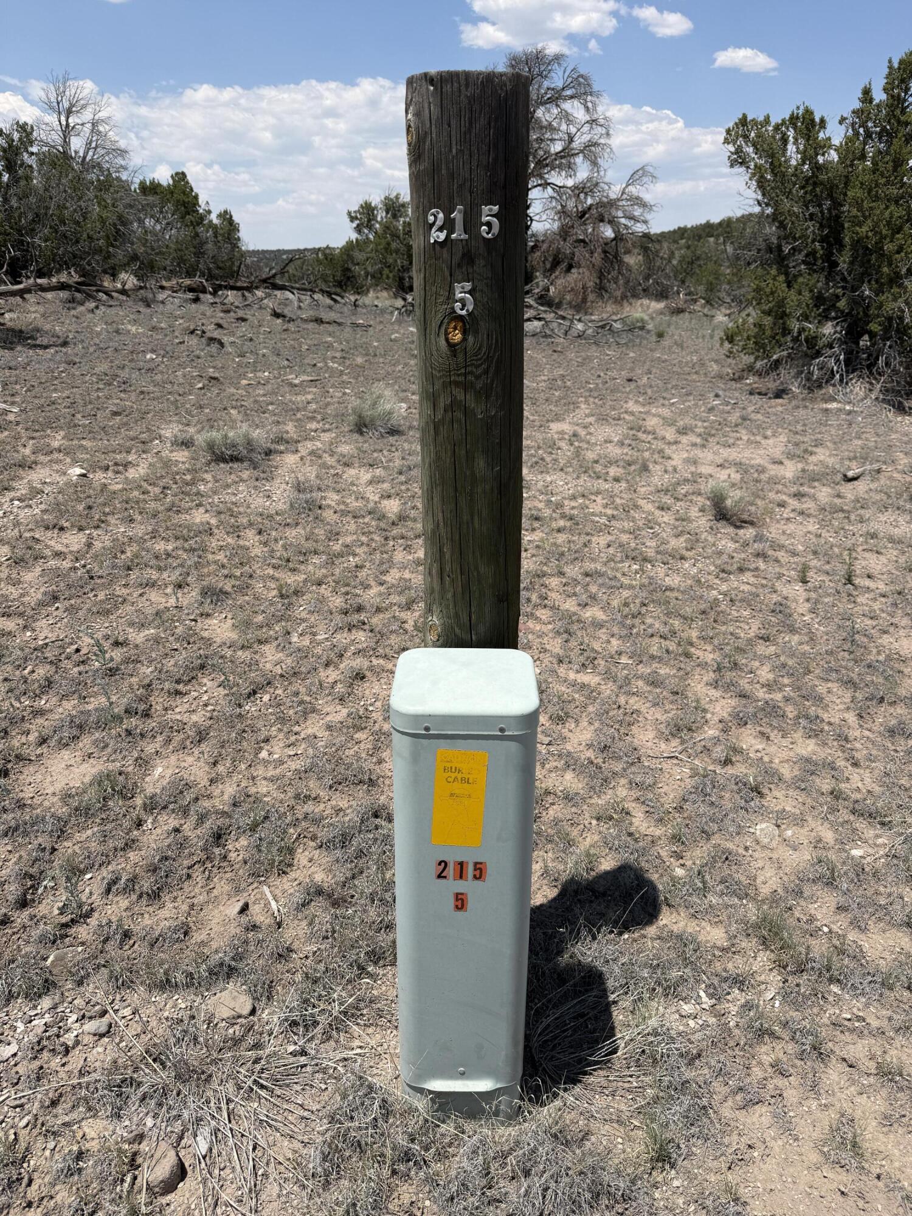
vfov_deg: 71.6
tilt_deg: -20.9
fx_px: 843
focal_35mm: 24
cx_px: 456
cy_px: 608
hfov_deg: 56.8
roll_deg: +1.7
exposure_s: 1/5714
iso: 80
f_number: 1.78
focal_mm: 6.76
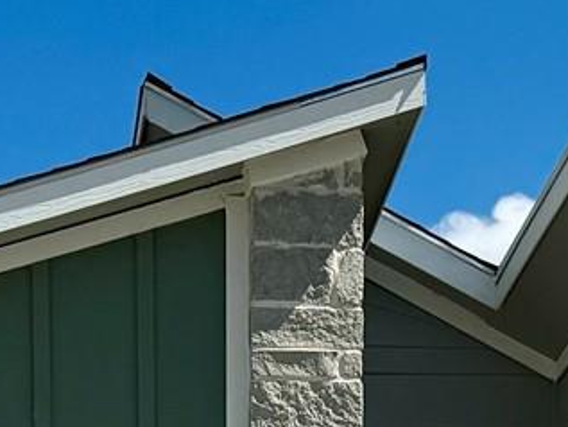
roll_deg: -0.1
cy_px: 1033
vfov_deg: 8.7
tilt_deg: +2.3
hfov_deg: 12.7
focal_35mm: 155
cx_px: 323
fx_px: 2544
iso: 80
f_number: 1.78
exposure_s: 1/10417
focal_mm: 6.76
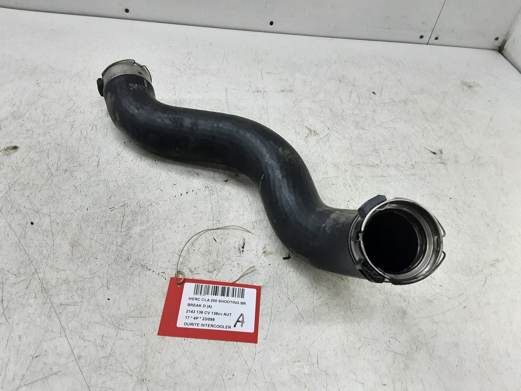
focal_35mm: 27
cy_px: 196
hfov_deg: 65.3
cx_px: 260
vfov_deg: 51.4
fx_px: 406
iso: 80
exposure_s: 1/50
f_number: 1.9
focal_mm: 2.91
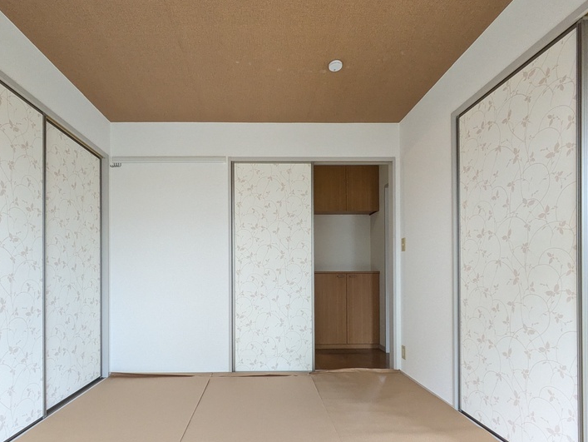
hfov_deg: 84.3
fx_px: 323
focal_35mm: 19
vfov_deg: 67.9
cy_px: 271
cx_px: 263
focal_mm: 1.83
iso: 356
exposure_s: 1/120
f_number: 2.2
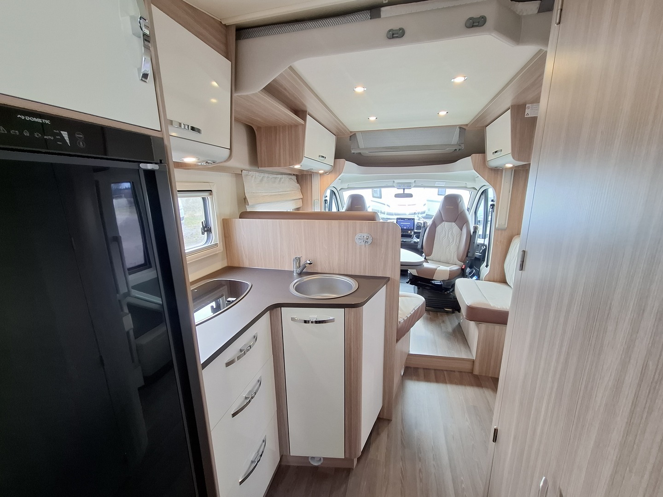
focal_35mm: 13
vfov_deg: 89.9
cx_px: 332
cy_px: 248
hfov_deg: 106.2
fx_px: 249
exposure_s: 1/50
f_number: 2.2
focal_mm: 1.74
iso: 100
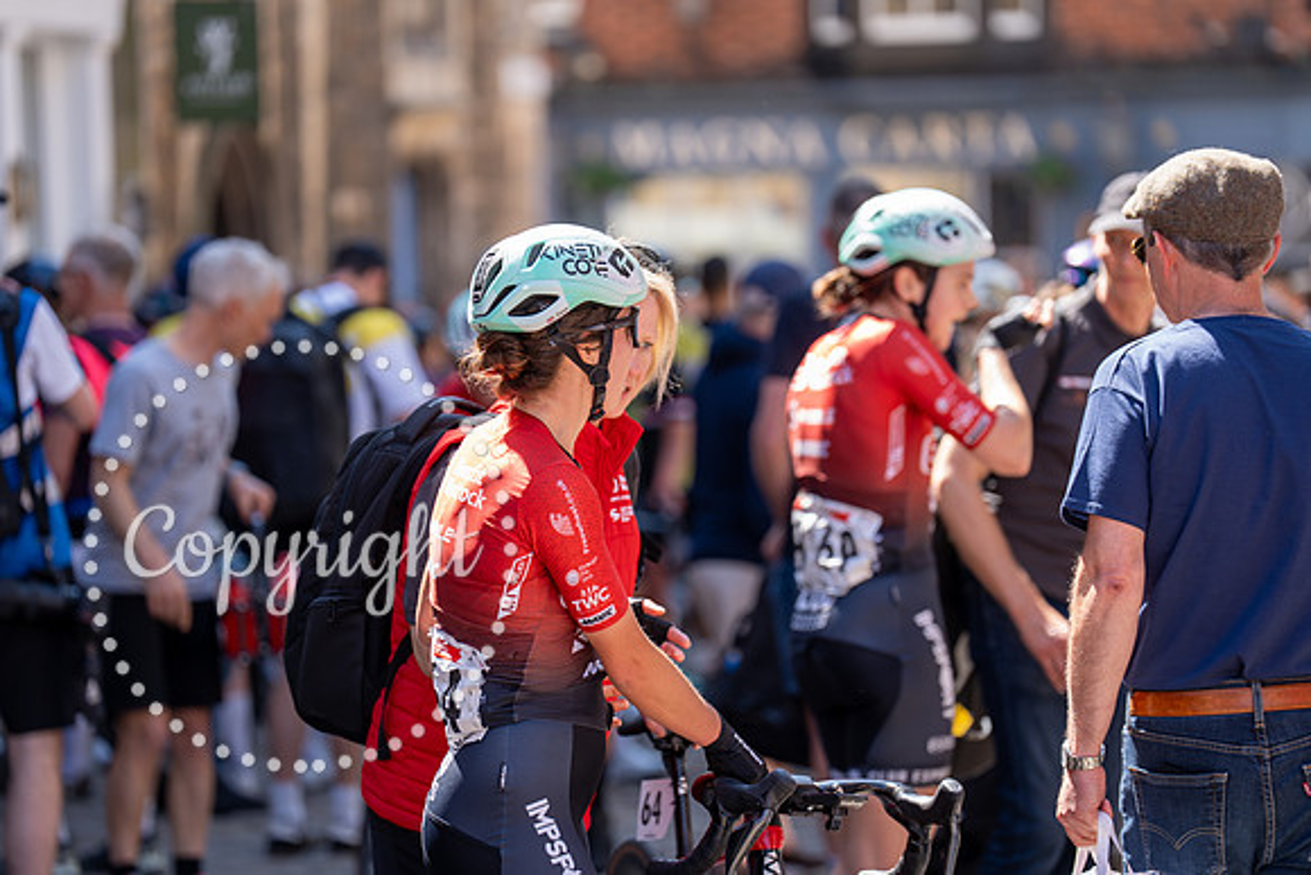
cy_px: 438
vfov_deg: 9.1
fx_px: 5500
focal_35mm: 151
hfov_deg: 13.6
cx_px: 656
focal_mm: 151
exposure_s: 1/250
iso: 100
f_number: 2.8
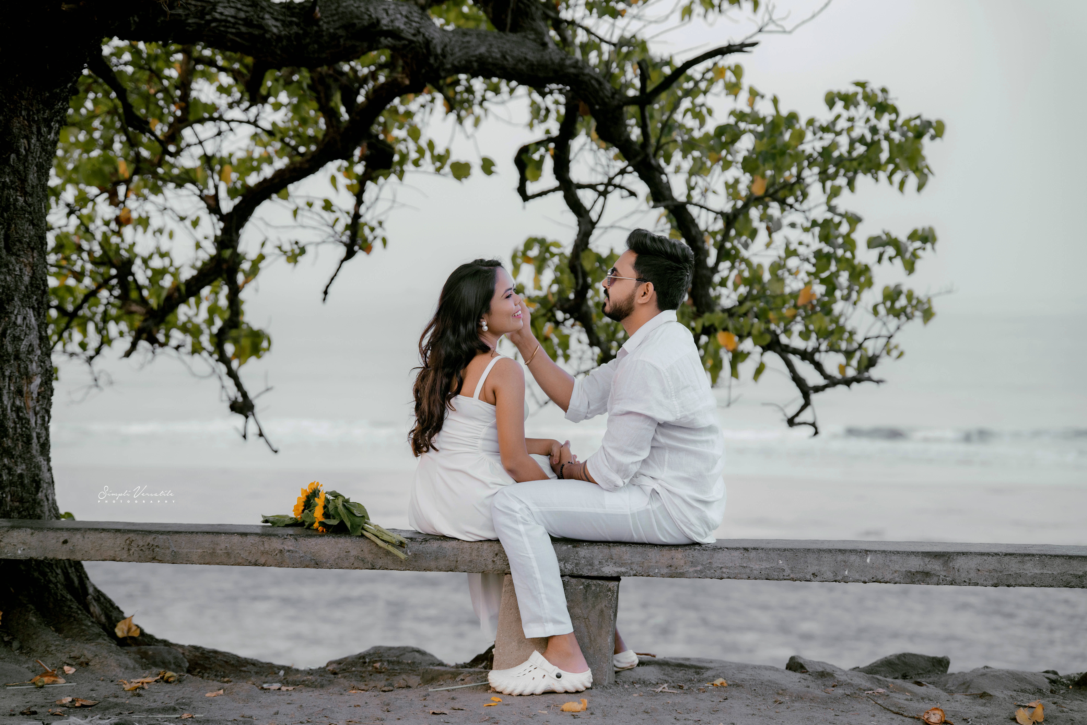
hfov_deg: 30.1
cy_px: 362
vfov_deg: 20.3
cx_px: 544
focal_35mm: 67
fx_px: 2023
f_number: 2.8
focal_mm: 67
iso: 400
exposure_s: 1/250
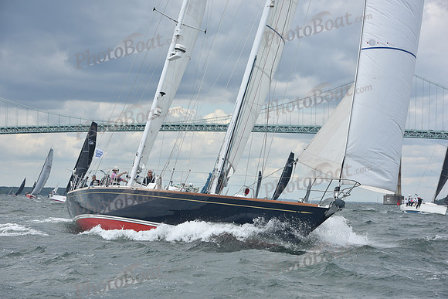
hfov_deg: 18.6
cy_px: 150
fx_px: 1369
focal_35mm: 110
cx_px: 224
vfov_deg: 12.5
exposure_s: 1/1000
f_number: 7.1
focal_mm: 110
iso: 250
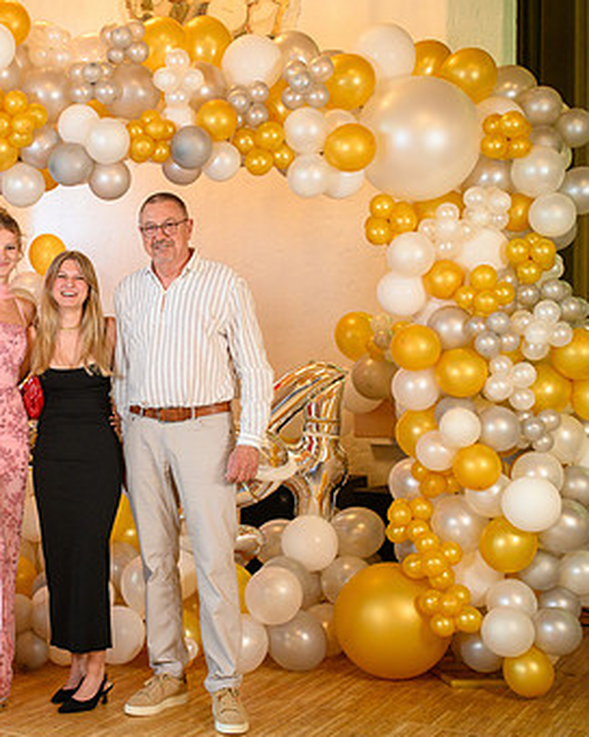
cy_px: 364
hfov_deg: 26.2
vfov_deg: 33.6
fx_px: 1220
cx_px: 50
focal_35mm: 56
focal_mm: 35
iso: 1250
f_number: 3.5
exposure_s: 1/100
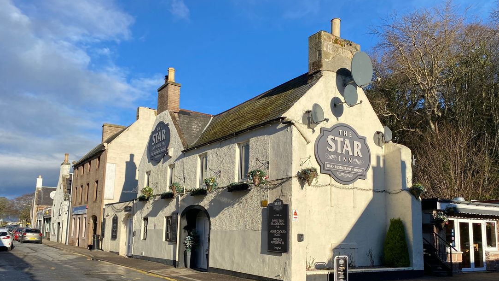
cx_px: 245
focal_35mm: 29
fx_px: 384
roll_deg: -0.6
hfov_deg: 66.1
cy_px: 186
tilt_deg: +8.7
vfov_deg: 39.7
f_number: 1.8
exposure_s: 1/2890
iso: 32
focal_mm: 4.25
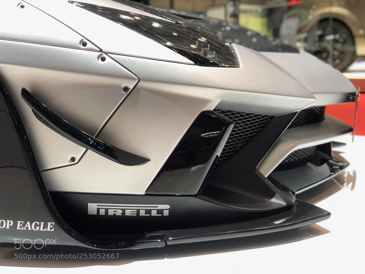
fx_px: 548
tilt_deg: -8.4
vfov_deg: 28.0
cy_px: 137
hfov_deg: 36.8
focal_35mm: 52
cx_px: 182
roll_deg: +3.1
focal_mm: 6
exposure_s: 1/50
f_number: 2.4
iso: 40
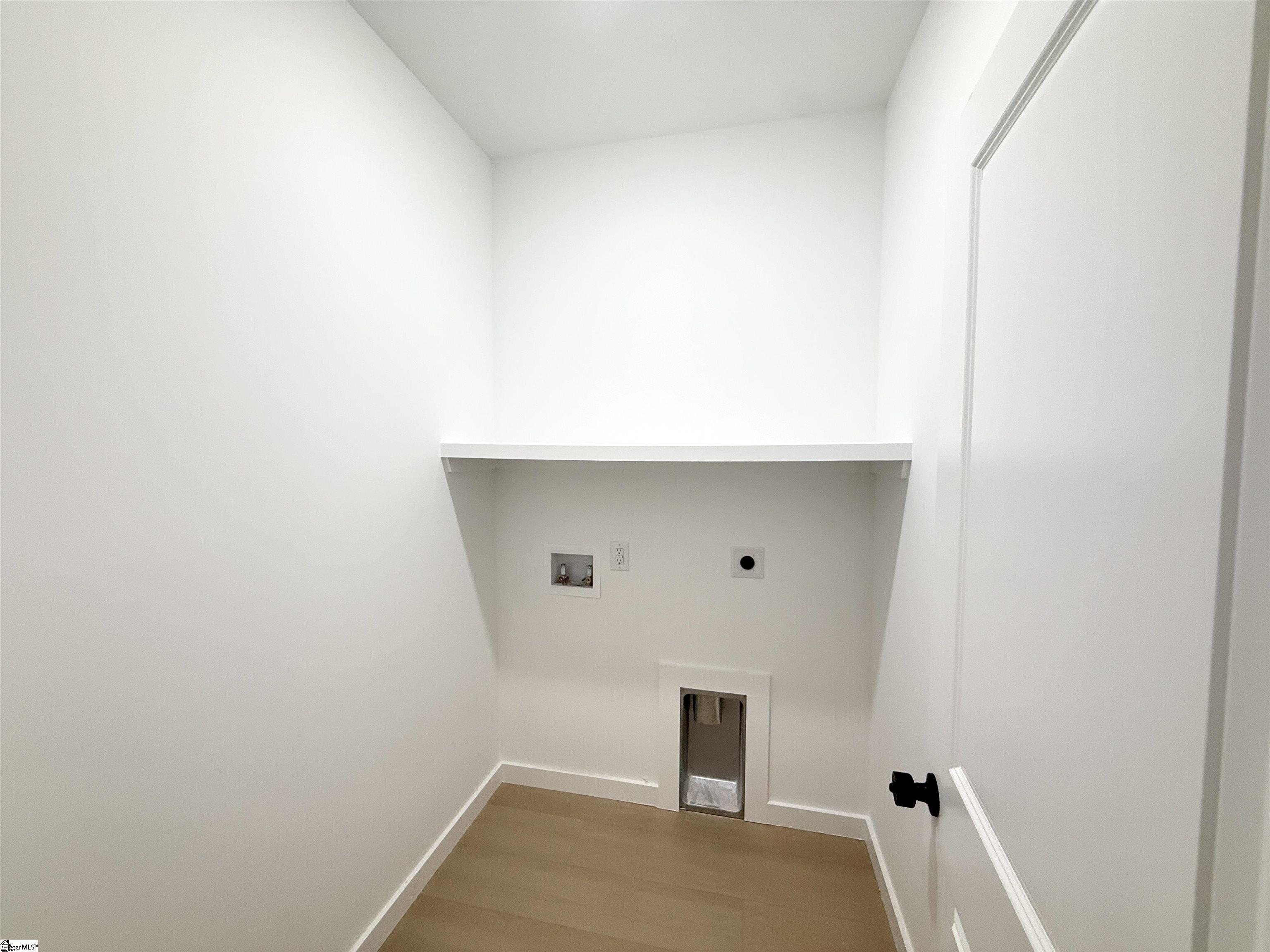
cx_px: 635
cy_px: 476
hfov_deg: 102.1
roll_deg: +0.1
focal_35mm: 14
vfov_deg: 85.7
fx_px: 514
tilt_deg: -2.5
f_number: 2.2
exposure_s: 1/120
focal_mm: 2.22
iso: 250
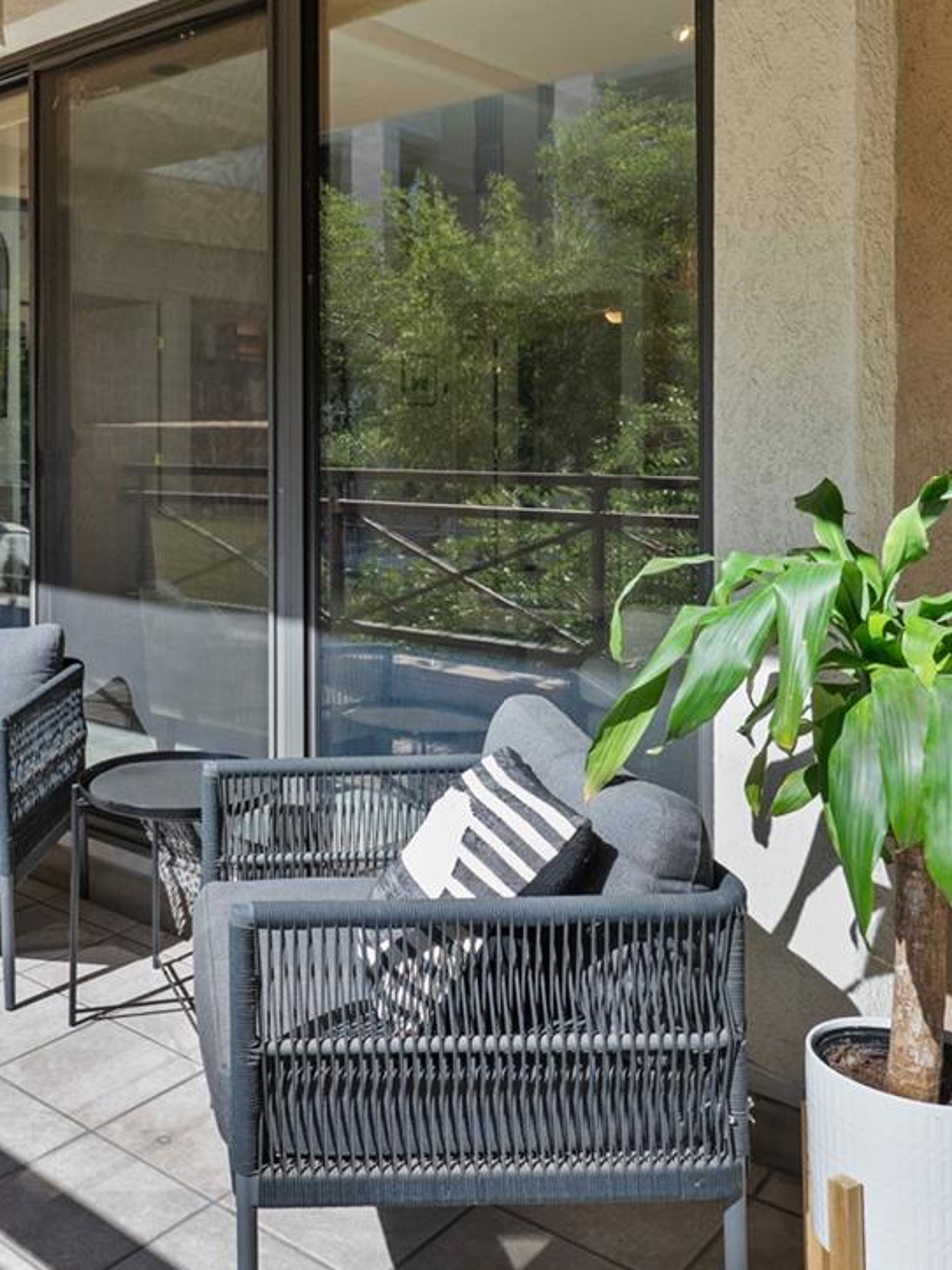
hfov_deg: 39.6
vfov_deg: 52.9
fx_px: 1247
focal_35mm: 34
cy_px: 426
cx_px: 153
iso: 400
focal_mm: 16
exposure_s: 1/320
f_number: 7.1
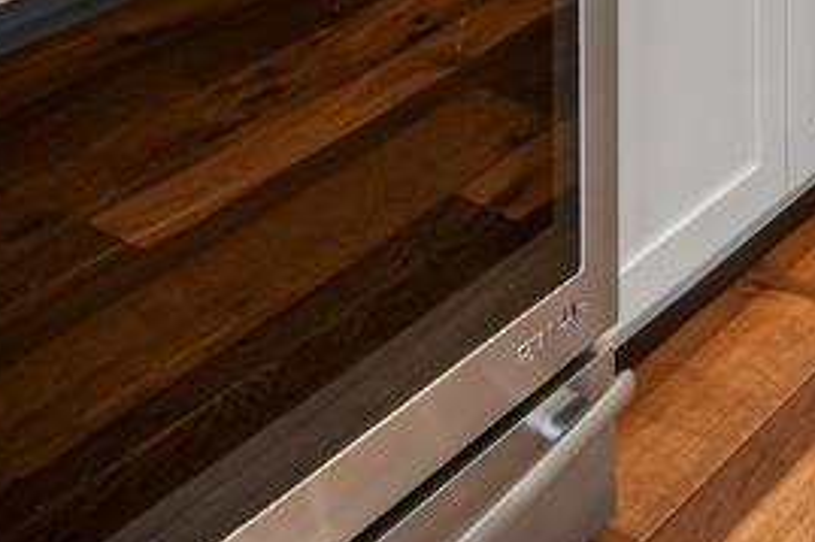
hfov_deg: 25.5
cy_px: -768
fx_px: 1765
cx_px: 673
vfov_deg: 13.1
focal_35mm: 78
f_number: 8
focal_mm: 14
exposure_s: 1/30
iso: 640
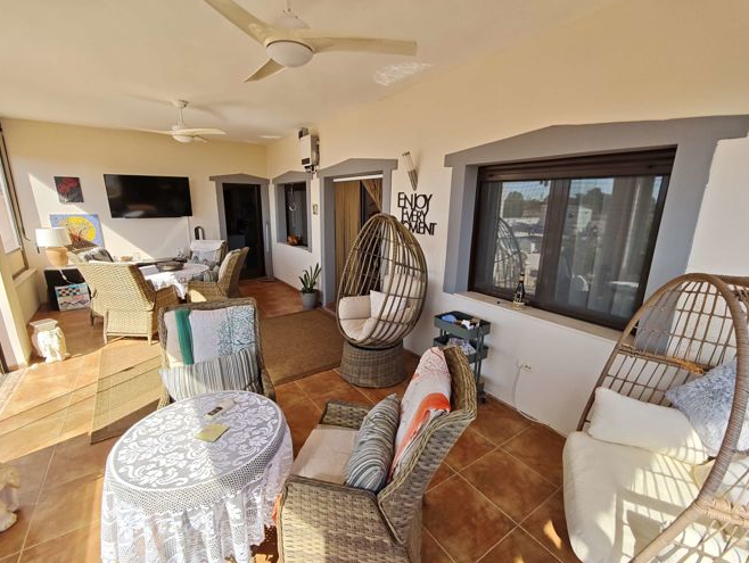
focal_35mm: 15
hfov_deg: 98.1
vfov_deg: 81.8
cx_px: 376
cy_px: 293
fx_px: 325
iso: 64
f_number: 2.2
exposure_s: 1/451
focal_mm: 2.16
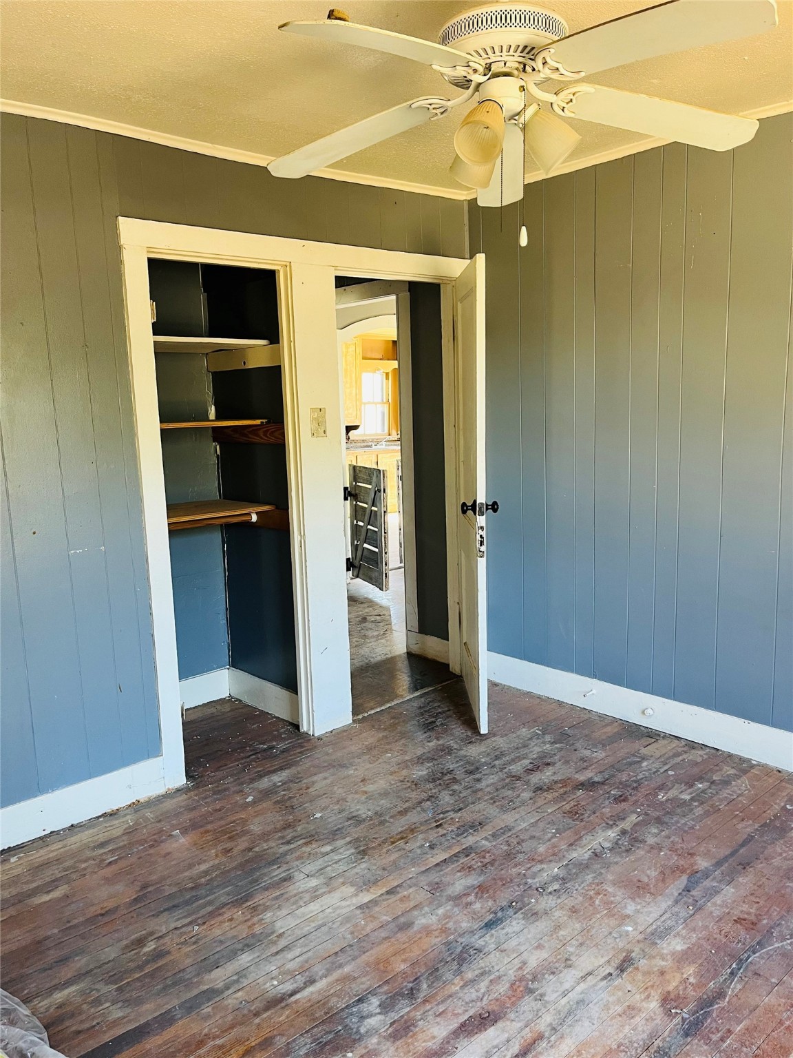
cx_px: 396
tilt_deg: -8.8
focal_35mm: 26
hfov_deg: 53.1
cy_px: 529
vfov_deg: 67.3
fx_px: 794
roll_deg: +0.7
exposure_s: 1/60
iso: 125
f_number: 1.6
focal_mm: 5.1
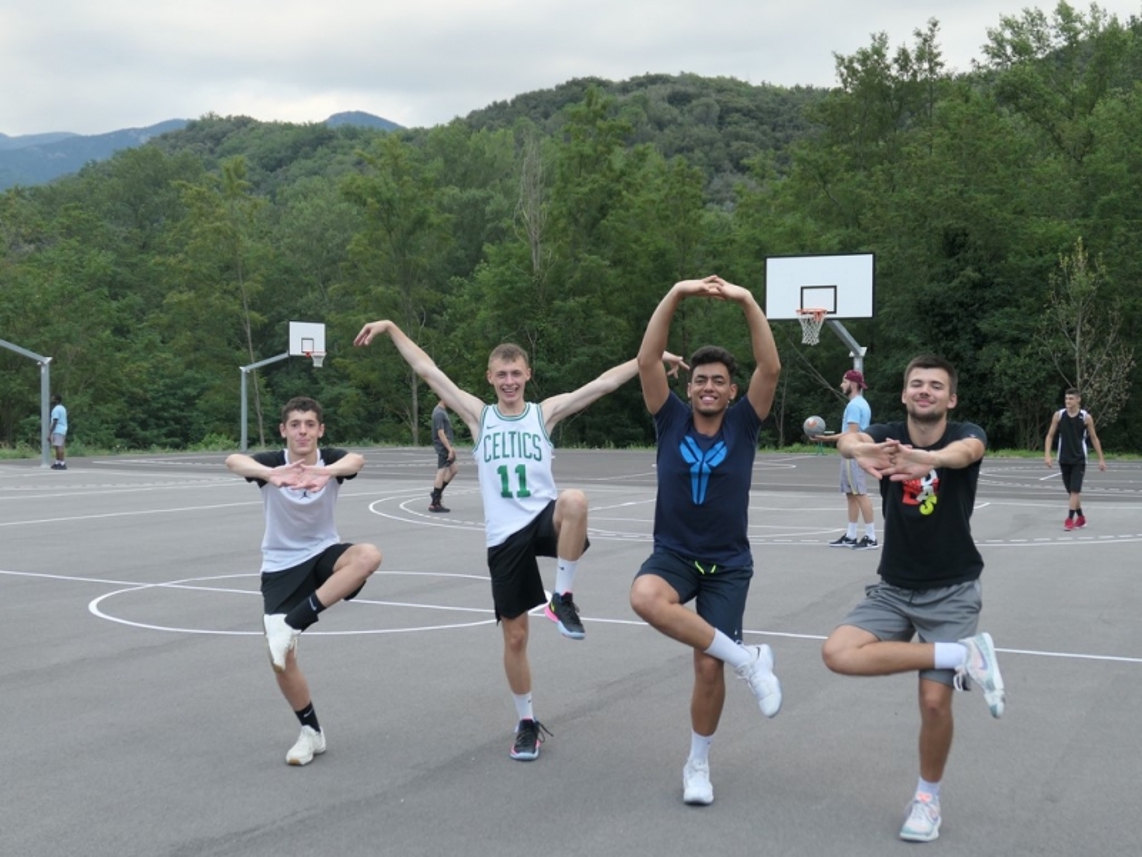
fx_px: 1485
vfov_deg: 32.2
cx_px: 571
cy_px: 428
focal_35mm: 45
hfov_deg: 42.1
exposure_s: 1/100
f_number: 2.8
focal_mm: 15.1
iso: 200
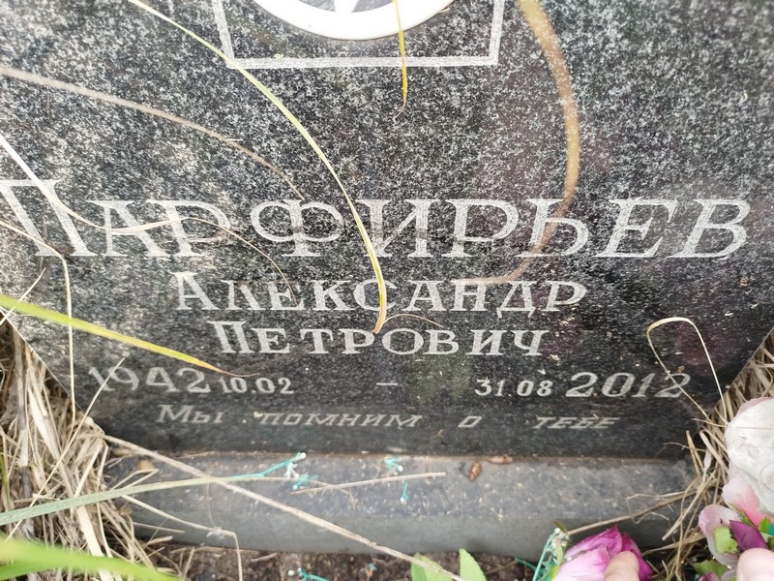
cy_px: 290
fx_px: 537
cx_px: 387
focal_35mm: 24
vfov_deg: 56.8
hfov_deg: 71.6
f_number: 1.7
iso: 64
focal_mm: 5.31
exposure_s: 1/50
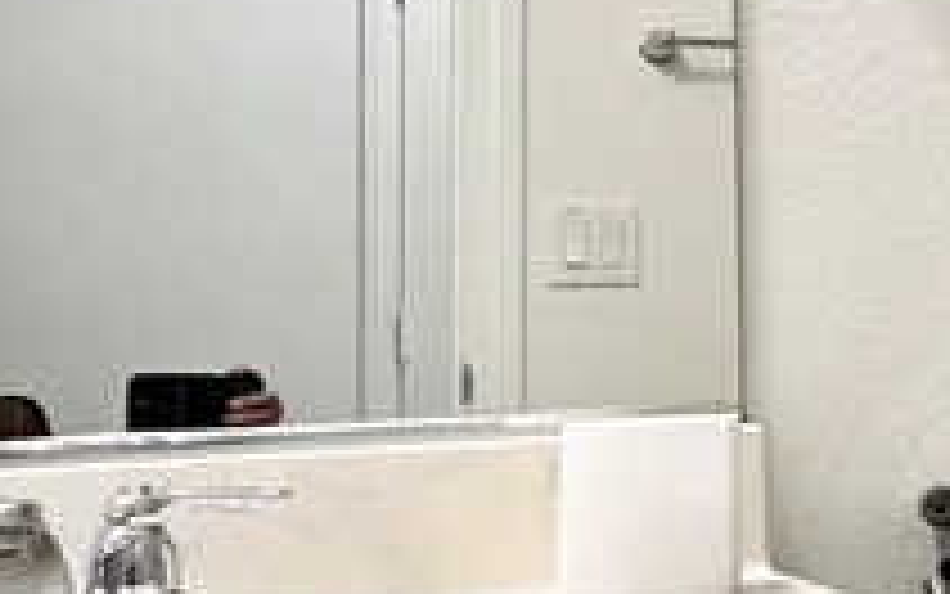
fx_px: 1865
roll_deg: +2.8
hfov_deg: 22.0
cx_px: 1540
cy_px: 220
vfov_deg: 18.1
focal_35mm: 72
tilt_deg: +3.3
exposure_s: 1/120
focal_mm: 2.22
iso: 250
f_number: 2.2
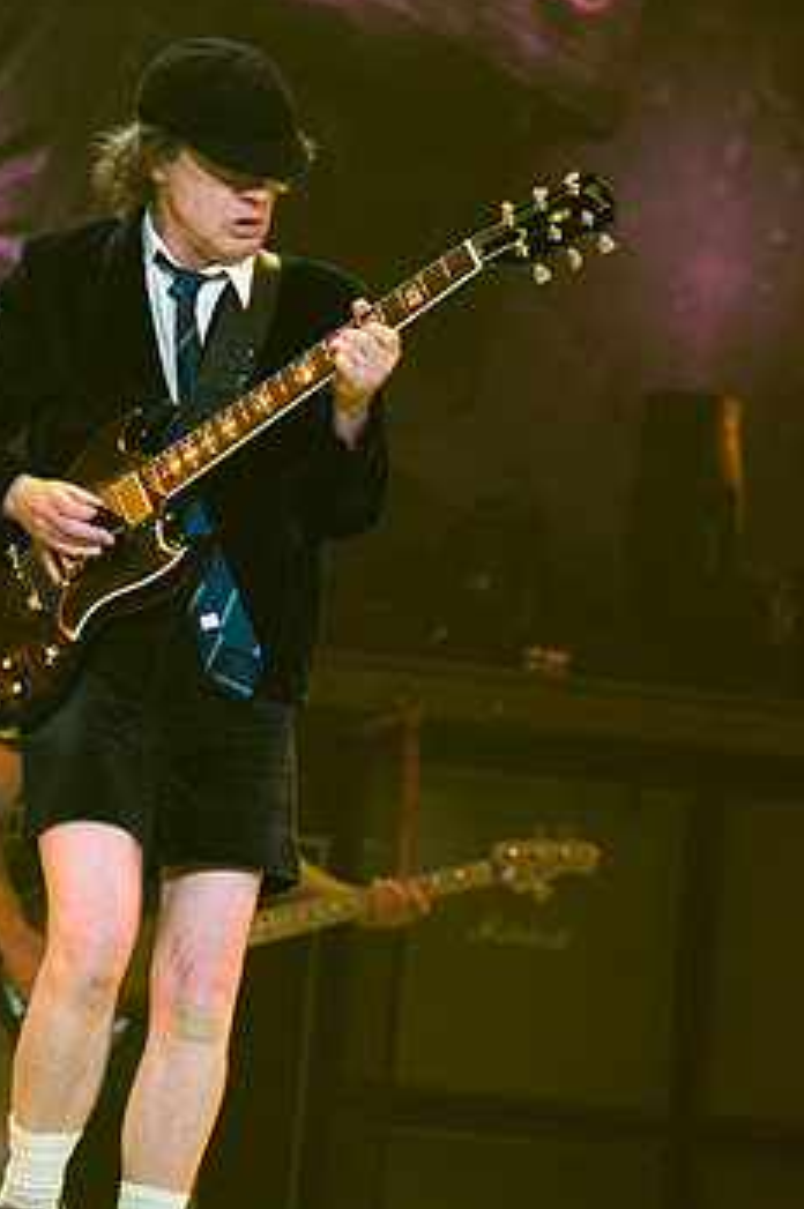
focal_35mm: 213
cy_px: 537
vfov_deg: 9.7
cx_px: 383
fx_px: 7149
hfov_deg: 6.4
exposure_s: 1/200
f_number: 4
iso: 800
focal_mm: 110
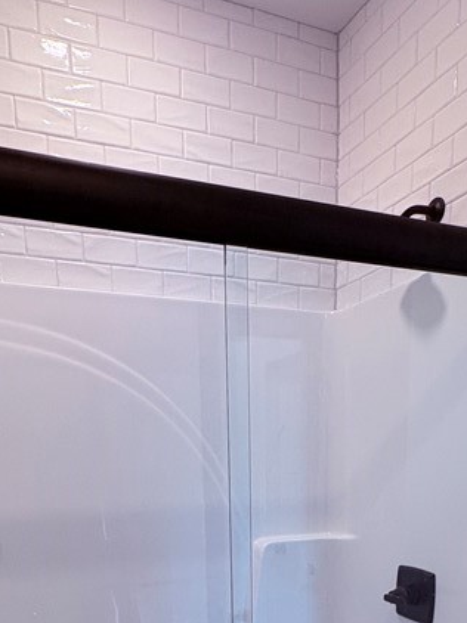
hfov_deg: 41.8
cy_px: 579
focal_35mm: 34
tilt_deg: -9.9
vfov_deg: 47.6
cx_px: 235
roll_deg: +0.9
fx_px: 612
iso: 125
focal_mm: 2.22
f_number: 2.2
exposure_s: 1/120
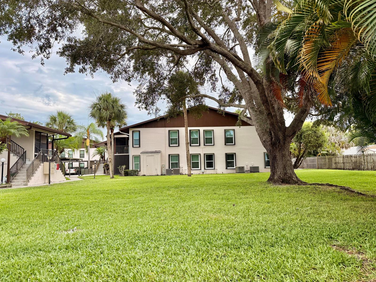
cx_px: 188
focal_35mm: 24
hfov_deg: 71.6
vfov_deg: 56.8
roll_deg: +1.3
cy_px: 141
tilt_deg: +6.8
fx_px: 261
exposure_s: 1/1812
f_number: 1.78
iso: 100
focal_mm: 6.76
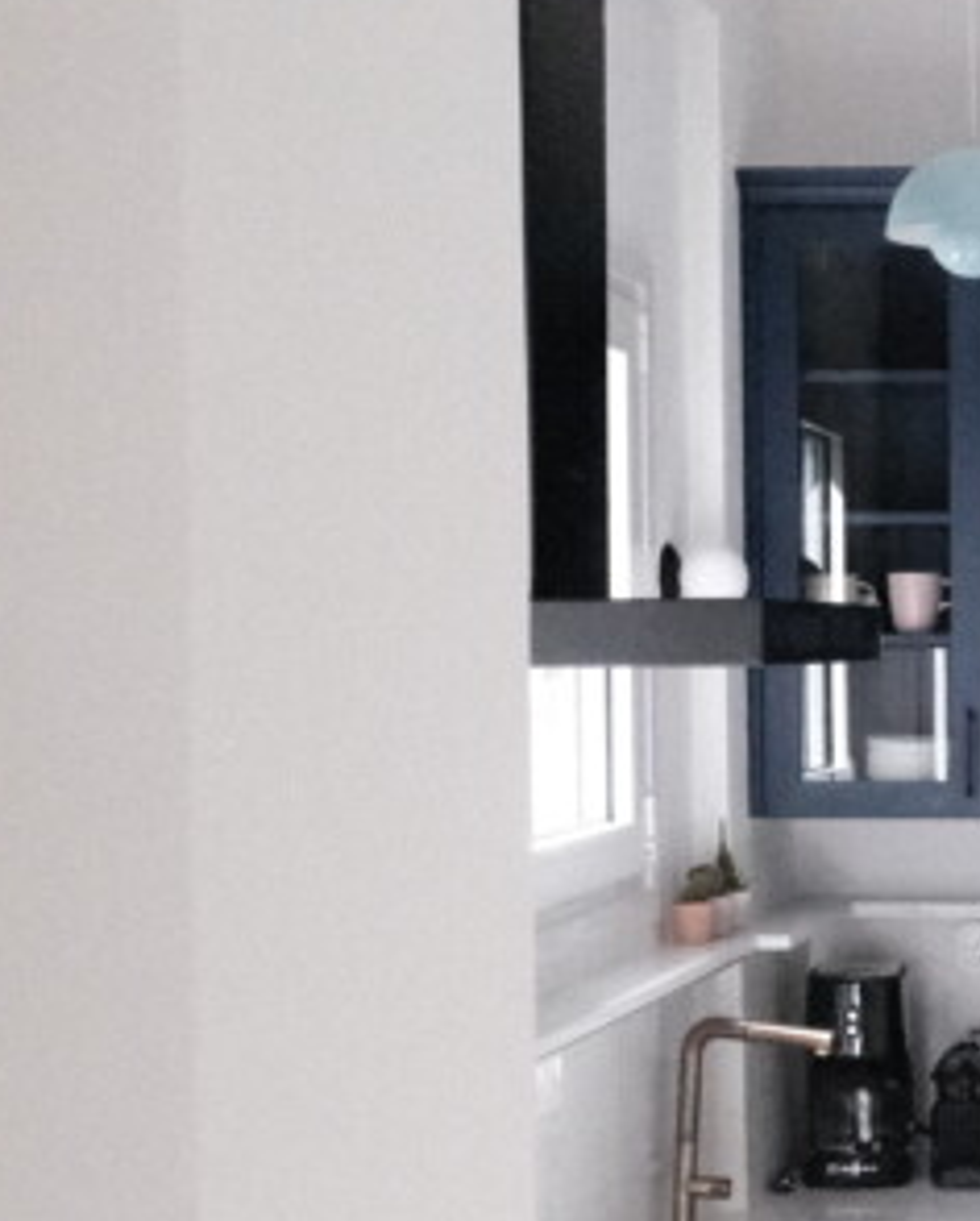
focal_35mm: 71
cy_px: 702
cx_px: 1271
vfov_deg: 26.7
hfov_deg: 19.9
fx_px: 2569
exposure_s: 1/900
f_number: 5.6
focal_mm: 19.6
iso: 25600
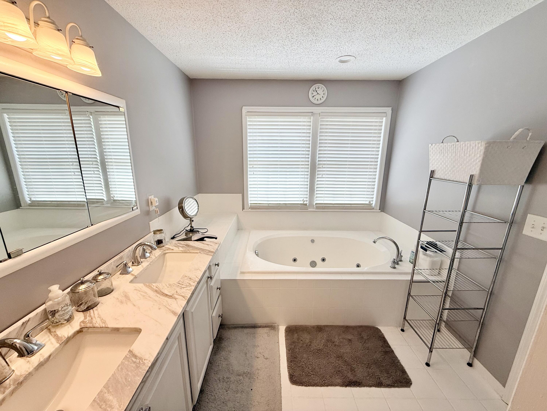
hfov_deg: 102.1
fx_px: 221
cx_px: 274
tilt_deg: -13.3
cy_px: 206
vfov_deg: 85.7
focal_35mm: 14
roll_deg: -0.1
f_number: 2.2
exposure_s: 1/120
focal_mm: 2.22
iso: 50
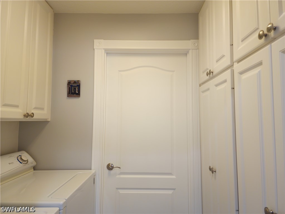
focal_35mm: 23
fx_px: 189
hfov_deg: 73.9
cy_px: 107
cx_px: 142
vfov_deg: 58.9
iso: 250
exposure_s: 1/125
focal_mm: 6.4
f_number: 1.8
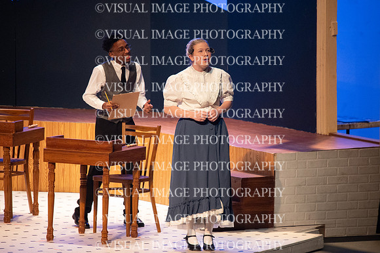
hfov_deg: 4.9
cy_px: 126
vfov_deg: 3.3
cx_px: 190
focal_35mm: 420
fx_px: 4431
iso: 10000
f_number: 6.3
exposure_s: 1/160
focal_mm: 420
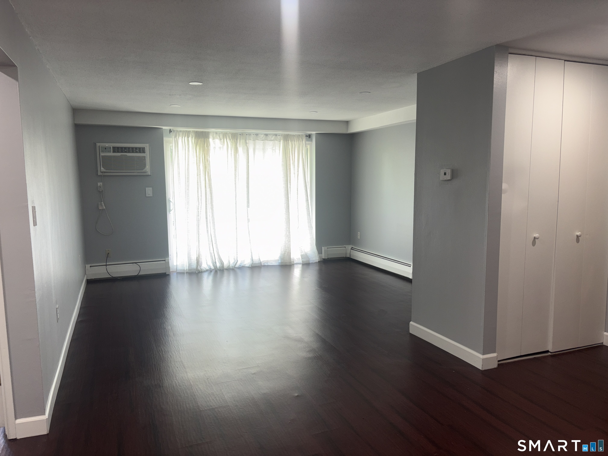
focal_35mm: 26
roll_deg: +1.2
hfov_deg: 67.3
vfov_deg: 53.1
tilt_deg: -6.9
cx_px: 304
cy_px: 228
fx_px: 457
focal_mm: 5.96
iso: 40
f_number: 1.6
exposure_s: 1/24
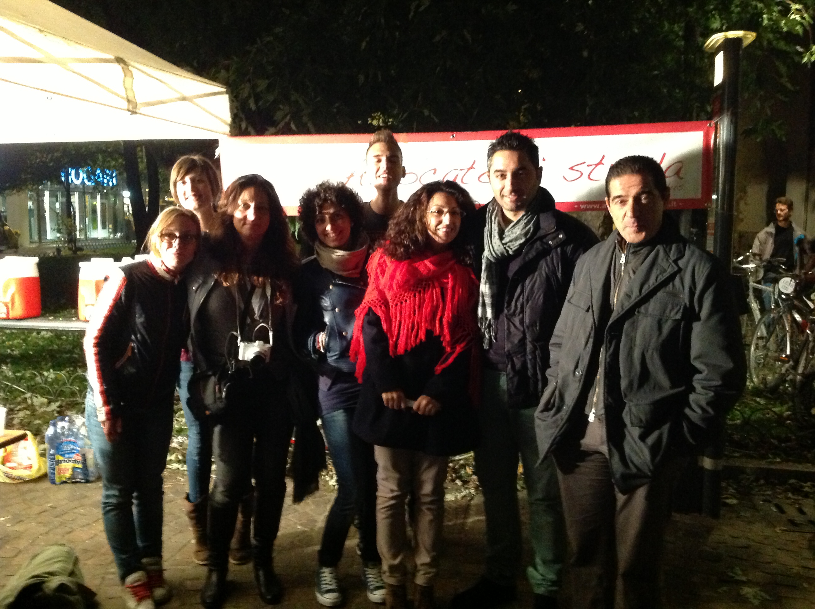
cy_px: 304
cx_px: 408
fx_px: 823
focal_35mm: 35
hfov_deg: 52.7
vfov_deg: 40.6
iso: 800
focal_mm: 4.28
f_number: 2.4
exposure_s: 1/15
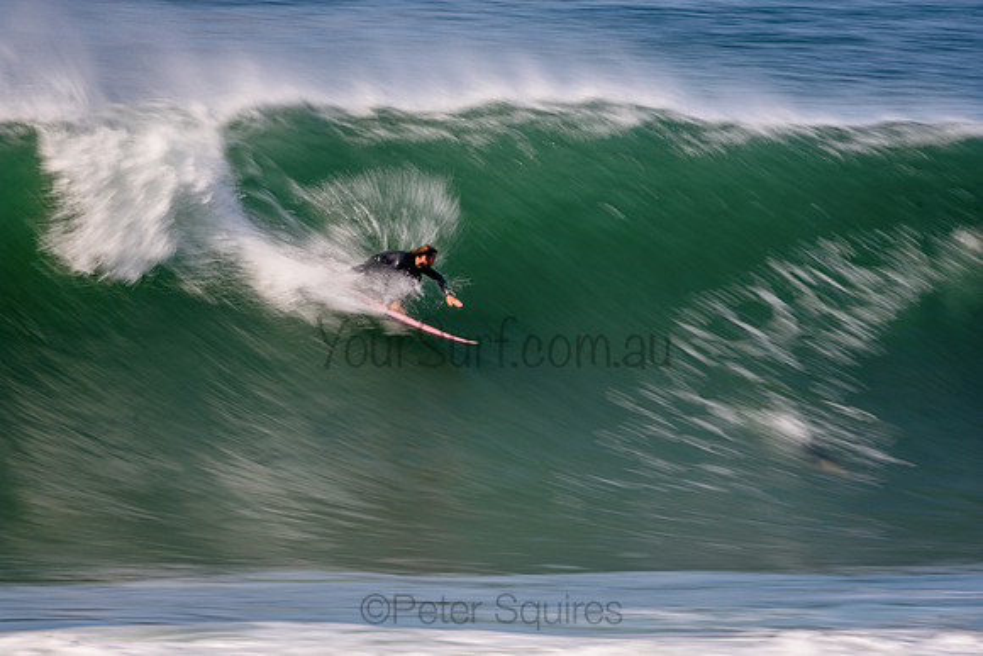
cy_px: 328
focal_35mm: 660
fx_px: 18025
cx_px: 492
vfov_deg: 2.1
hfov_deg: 3.1
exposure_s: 1/25
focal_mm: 440
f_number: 16
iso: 100
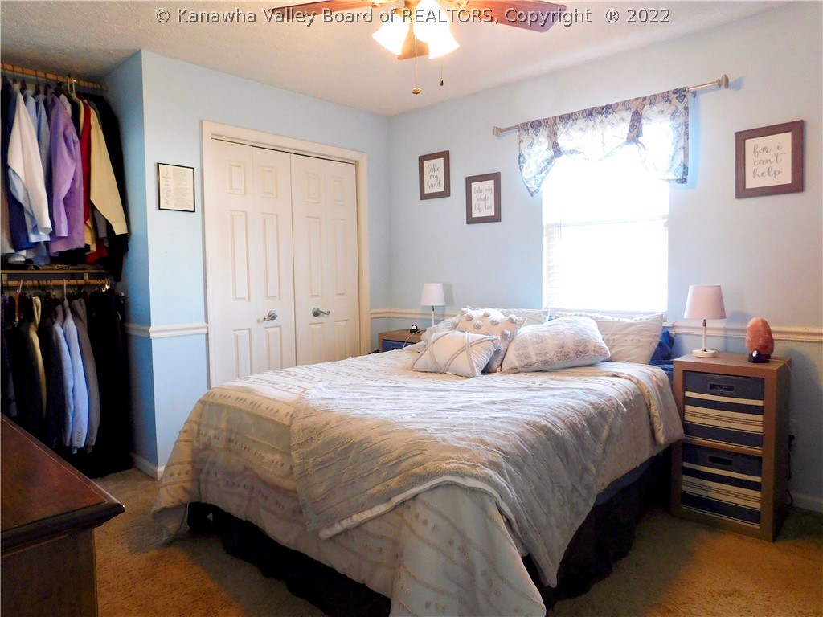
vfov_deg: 58.9
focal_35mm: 23
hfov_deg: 73.9
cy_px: 308
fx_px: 547
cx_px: 412
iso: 200
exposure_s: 1/30
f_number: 3
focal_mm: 4
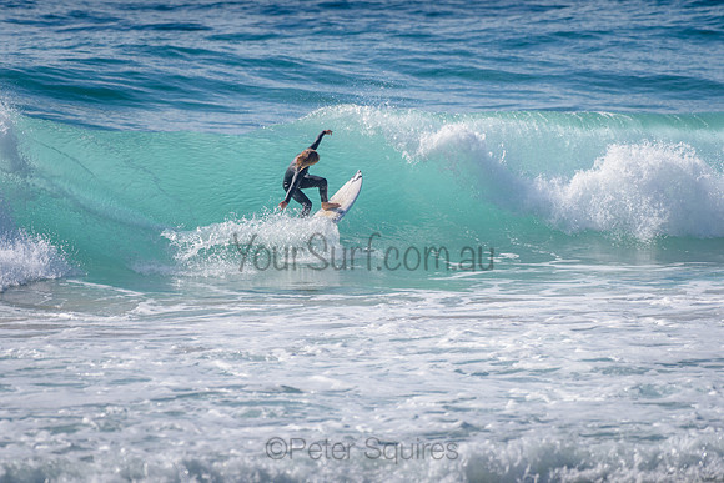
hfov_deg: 3.4
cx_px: 280
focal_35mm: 613
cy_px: 187
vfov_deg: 2.2
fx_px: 12334
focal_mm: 500
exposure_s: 1/2000
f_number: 5.6
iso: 125
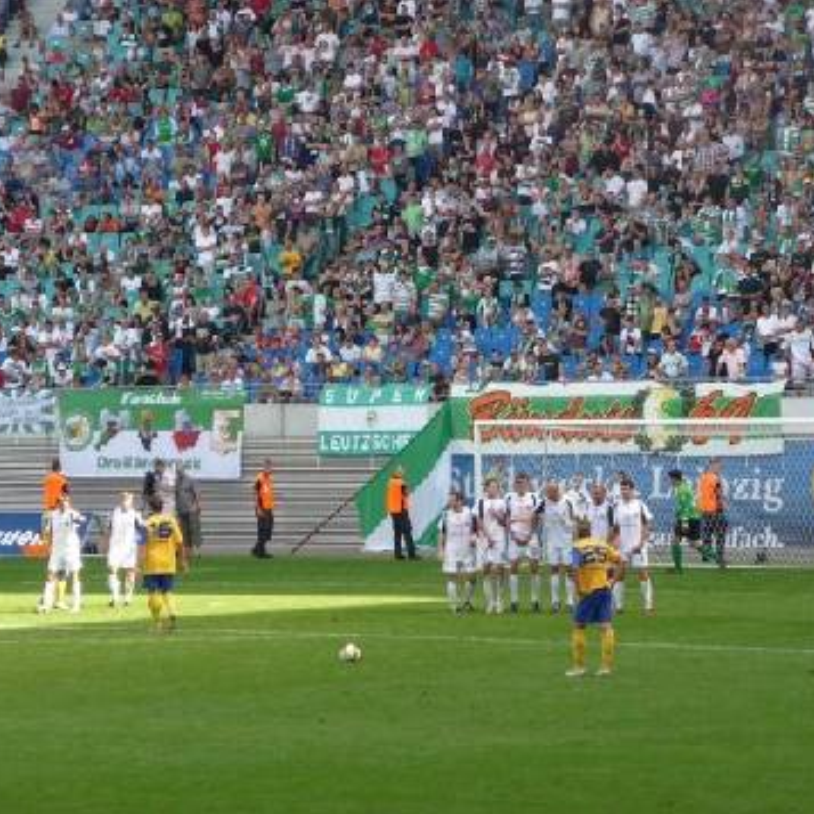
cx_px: 474
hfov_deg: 9.3
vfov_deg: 9.3
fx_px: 5002
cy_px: 408
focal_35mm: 188
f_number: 4.8
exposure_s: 1/100
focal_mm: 27.1
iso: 100
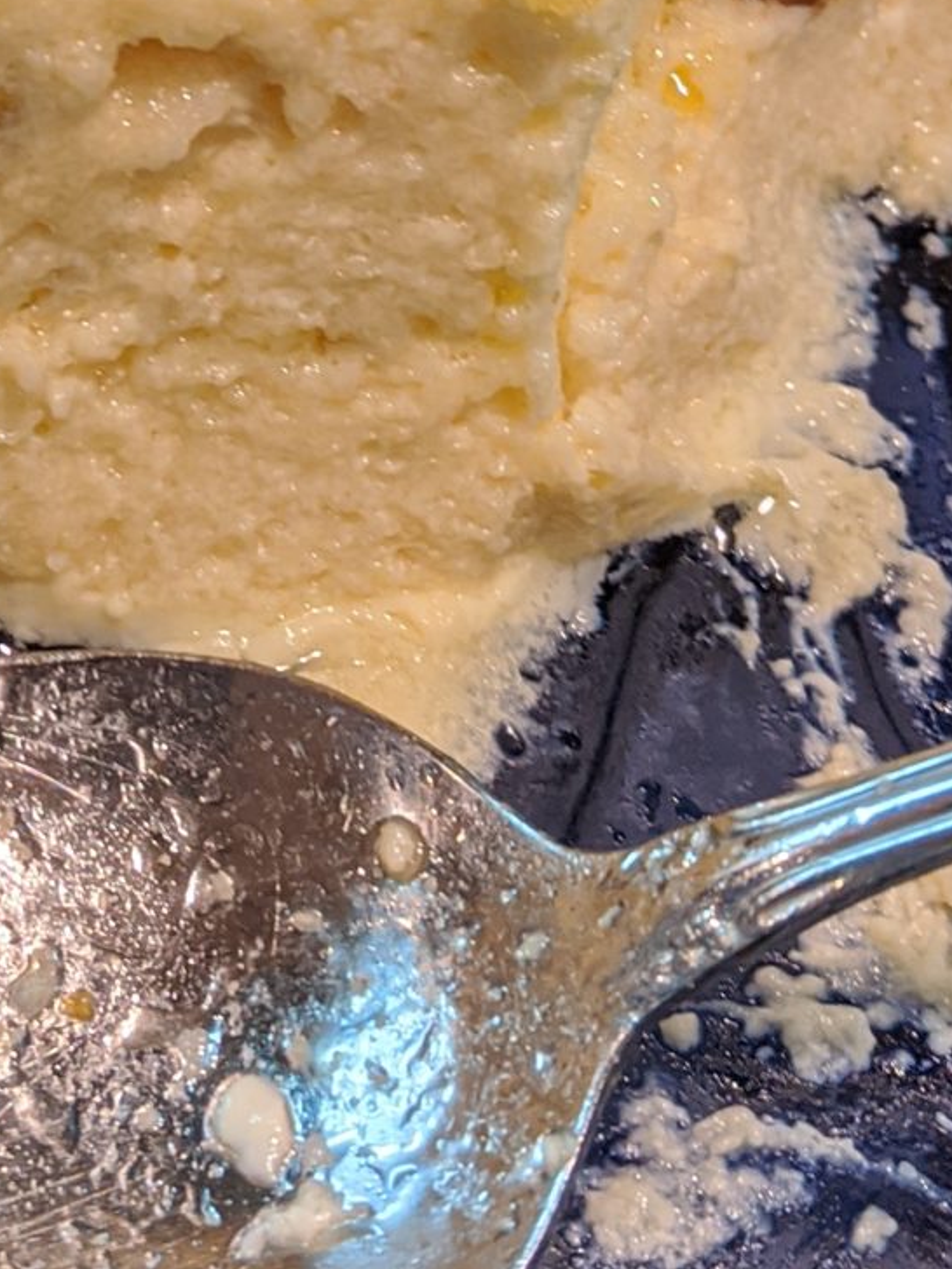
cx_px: -133
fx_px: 3484
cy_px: 71
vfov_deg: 20.2
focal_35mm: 95
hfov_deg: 15.1
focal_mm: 4.44
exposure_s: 1/30
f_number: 1.8
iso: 83
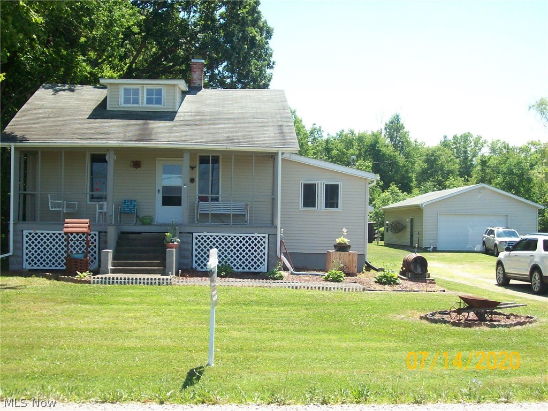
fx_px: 712
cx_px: 274
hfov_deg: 42.1
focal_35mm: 45
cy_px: 206
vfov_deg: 32.2
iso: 80
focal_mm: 7.6
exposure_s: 1/557
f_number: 3
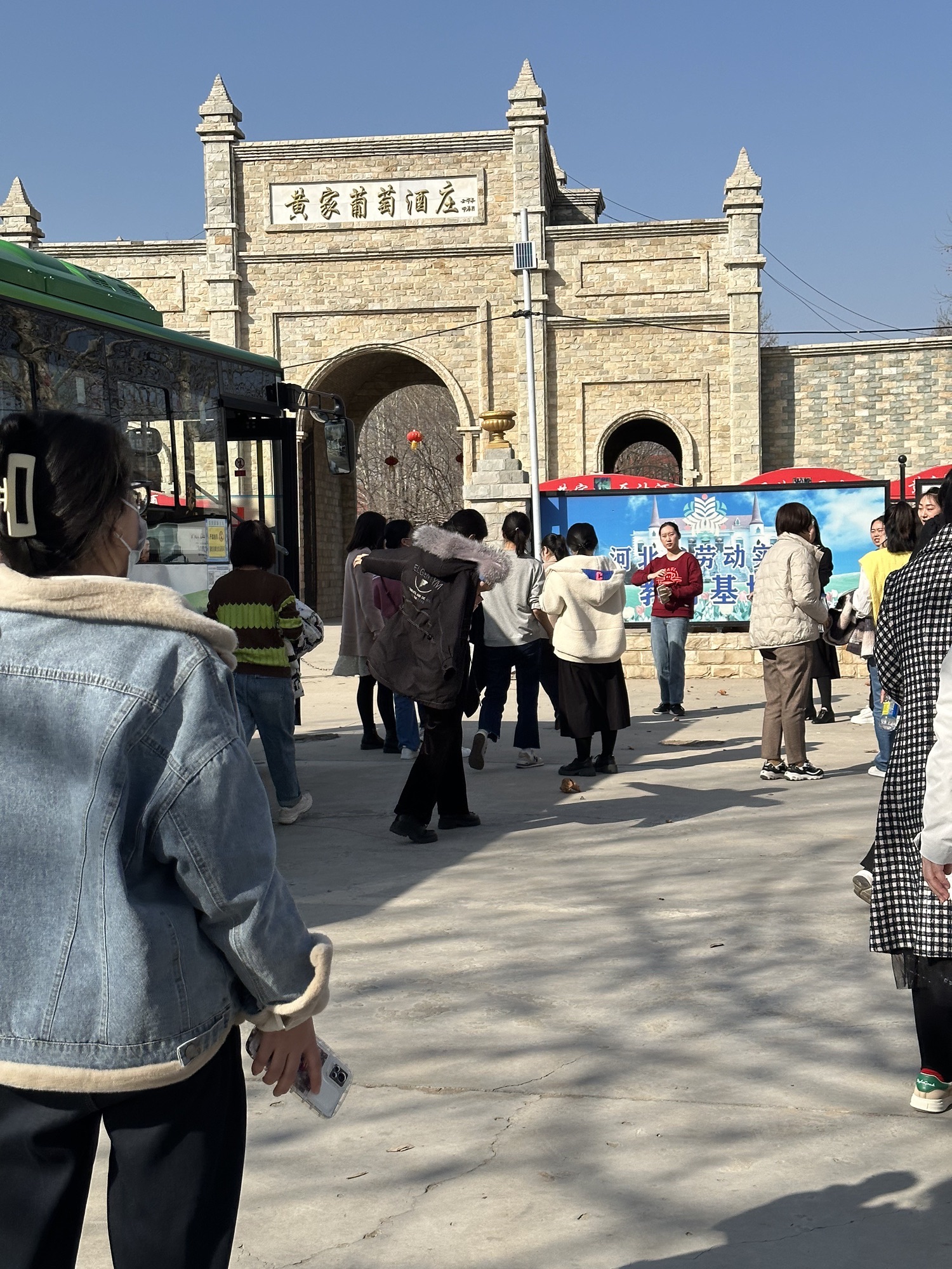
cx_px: 476
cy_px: 634
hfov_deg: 30.3
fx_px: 1760
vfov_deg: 39.7
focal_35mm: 48
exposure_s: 1/5000
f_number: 1.78
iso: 64
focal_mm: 6.86
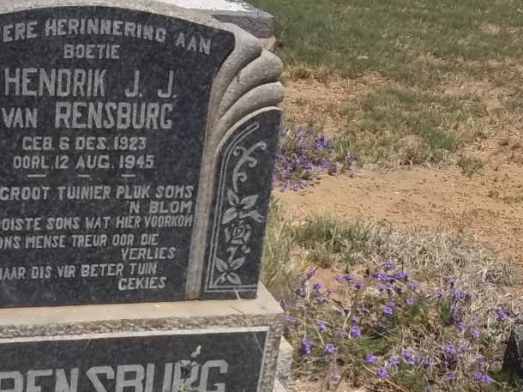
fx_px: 951
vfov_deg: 23.2
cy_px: 266
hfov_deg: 29.9
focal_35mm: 63
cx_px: 90
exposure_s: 1/640
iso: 80
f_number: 5.5
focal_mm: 5.7
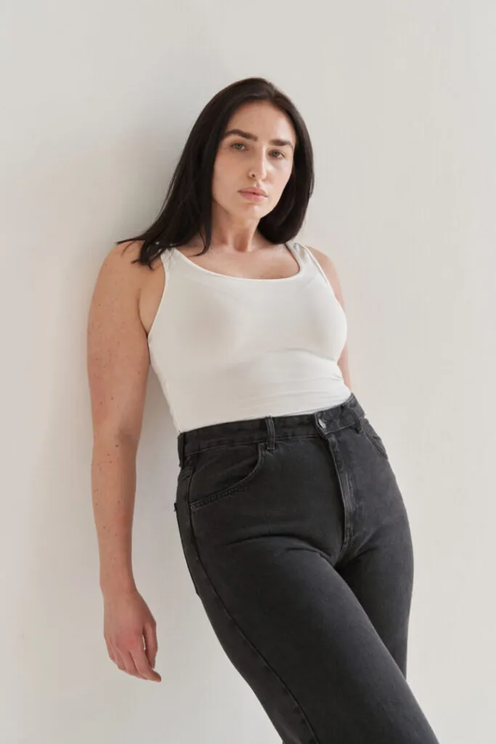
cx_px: 248
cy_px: 372
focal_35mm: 62
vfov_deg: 32.4
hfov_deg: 21.9
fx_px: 1281
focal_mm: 62
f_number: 5.6
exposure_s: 1/125
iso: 320
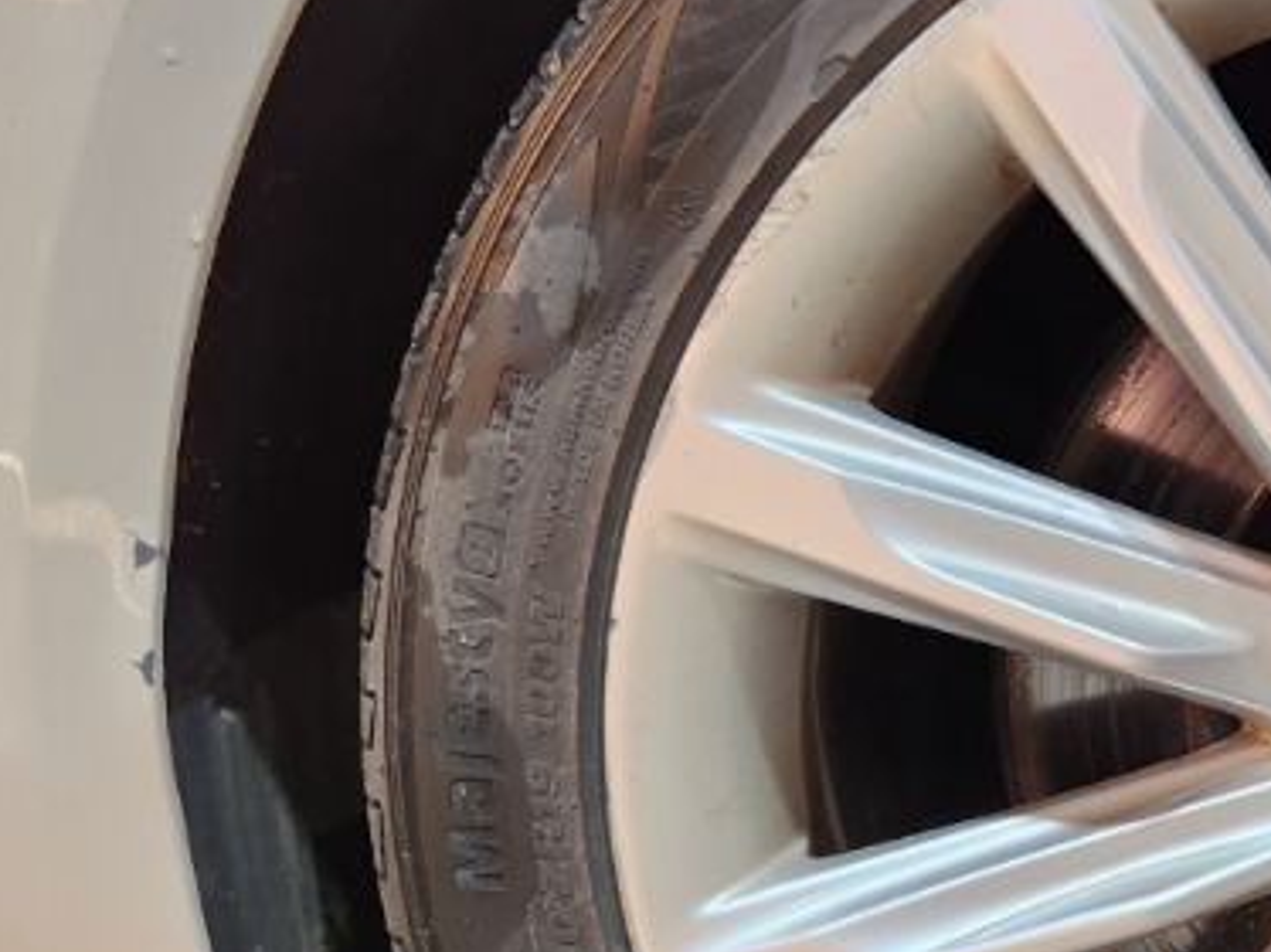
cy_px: 673
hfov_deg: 27.3
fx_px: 2312
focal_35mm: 63
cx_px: 1499
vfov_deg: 23.1
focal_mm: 5.4
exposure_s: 1/120
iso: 125
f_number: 1.8
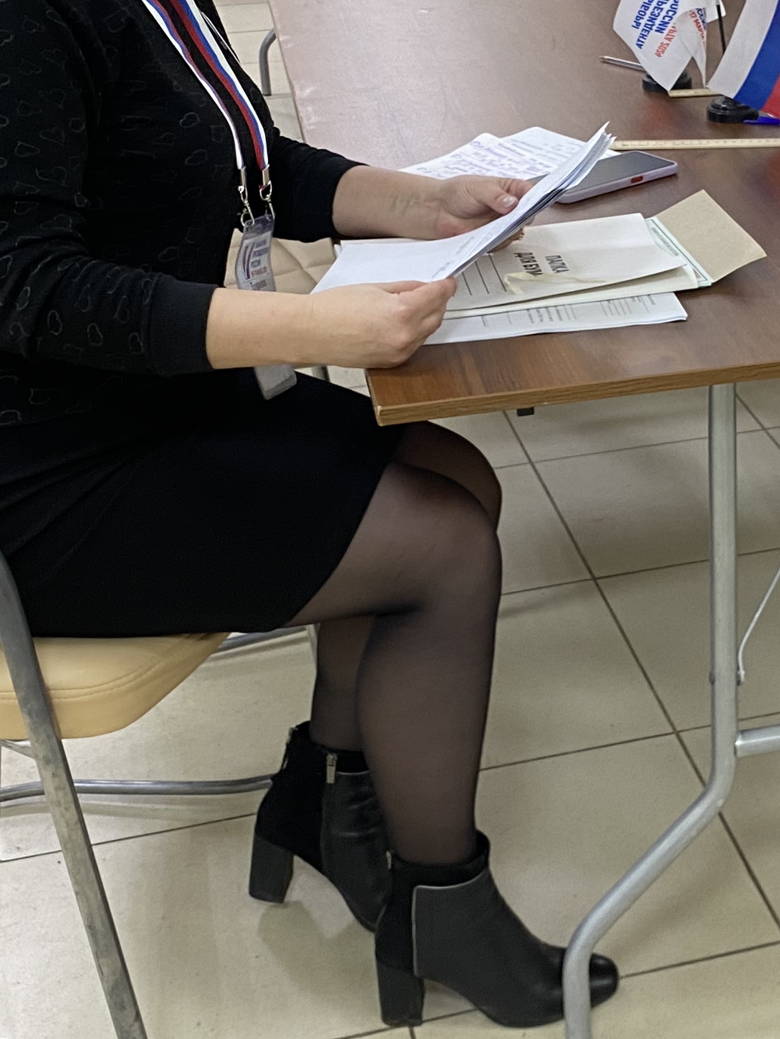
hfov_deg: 22.4
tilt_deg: -22.5
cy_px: 315
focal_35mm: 64
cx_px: 691
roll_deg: +0.4
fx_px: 1922
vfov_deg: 30.0
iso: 100
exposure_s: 1/50
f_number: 1.8
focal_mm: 4.25
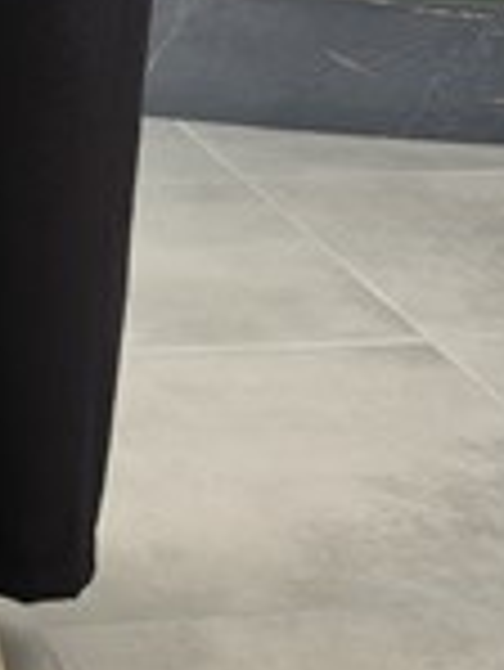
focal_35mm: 133
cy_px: 142
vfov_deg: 14.7
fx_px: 2578
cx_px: -104
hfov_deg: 11.0
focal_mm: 6.76
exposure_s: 1/121
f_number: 1.78
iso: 100
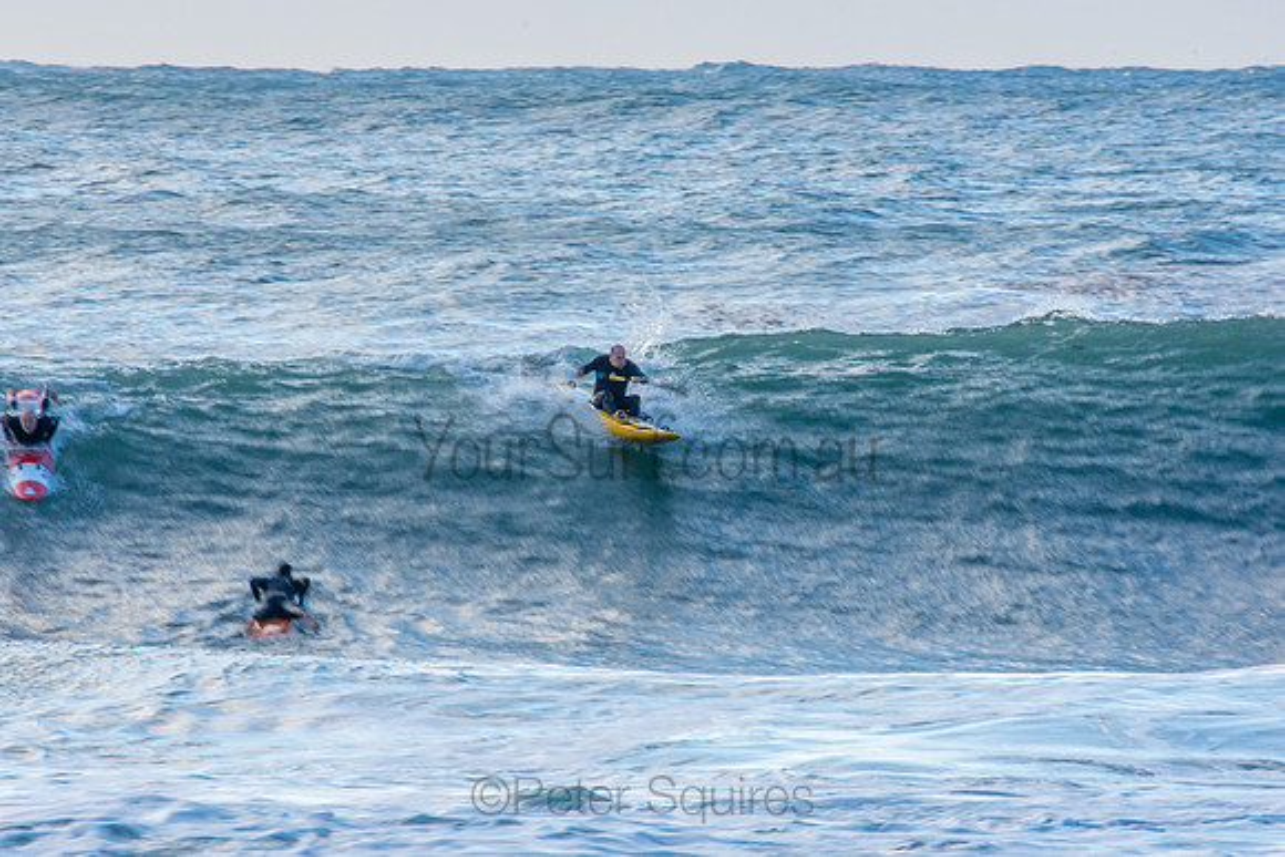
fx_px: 26776
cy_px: 428
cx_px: 642
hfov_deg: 2.7
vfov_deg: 1.8
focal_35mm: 750
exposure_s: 1/30
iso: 200
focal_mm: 500
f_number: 22
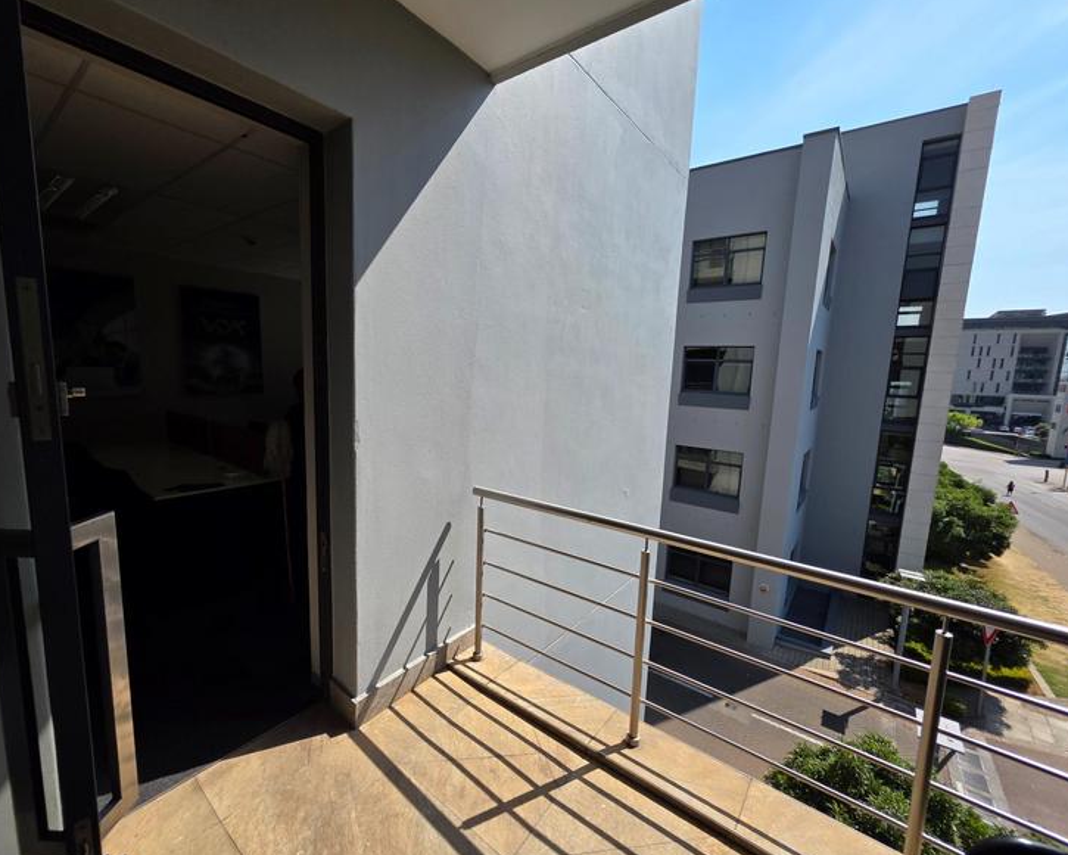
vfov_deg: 88.0
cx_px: 499
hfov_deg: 100.6
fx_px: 443
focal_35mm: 14
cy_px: 432
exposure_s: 1/2000
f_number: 1.9
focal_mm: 2.2
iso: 40
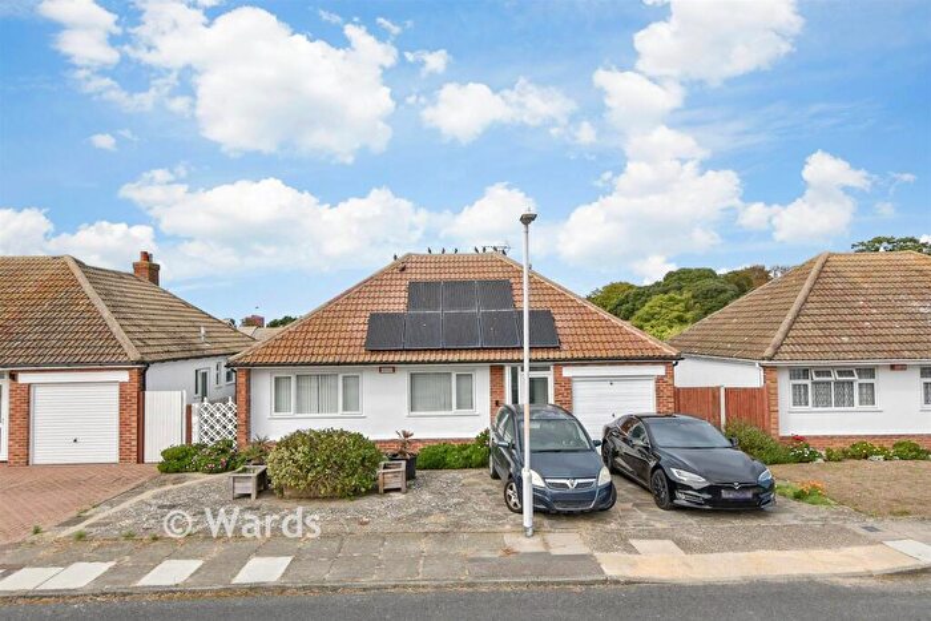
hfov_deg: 78.6
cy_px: 310
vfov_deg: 57.2
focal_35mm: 22
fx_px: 569
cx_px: 466
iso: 1000
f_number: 9
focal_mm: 15
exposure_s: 1/2000
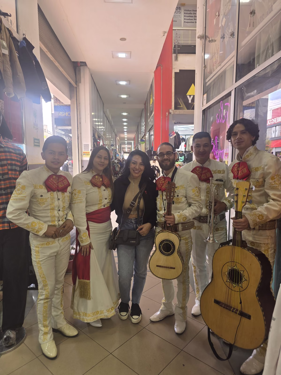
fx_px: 249
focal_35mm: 23
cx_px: 140
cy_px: 188
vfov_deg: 73.9
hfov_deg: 58.9
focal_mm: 6.3
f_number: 1.7
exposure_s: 1/120
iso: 64
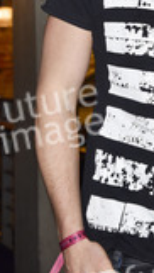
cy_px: 41
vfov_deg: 15.7
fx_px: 976
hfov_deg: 8.9
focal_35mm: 135
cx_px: 201
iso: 1250
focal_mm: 52
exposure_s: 1/160
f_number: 6.3
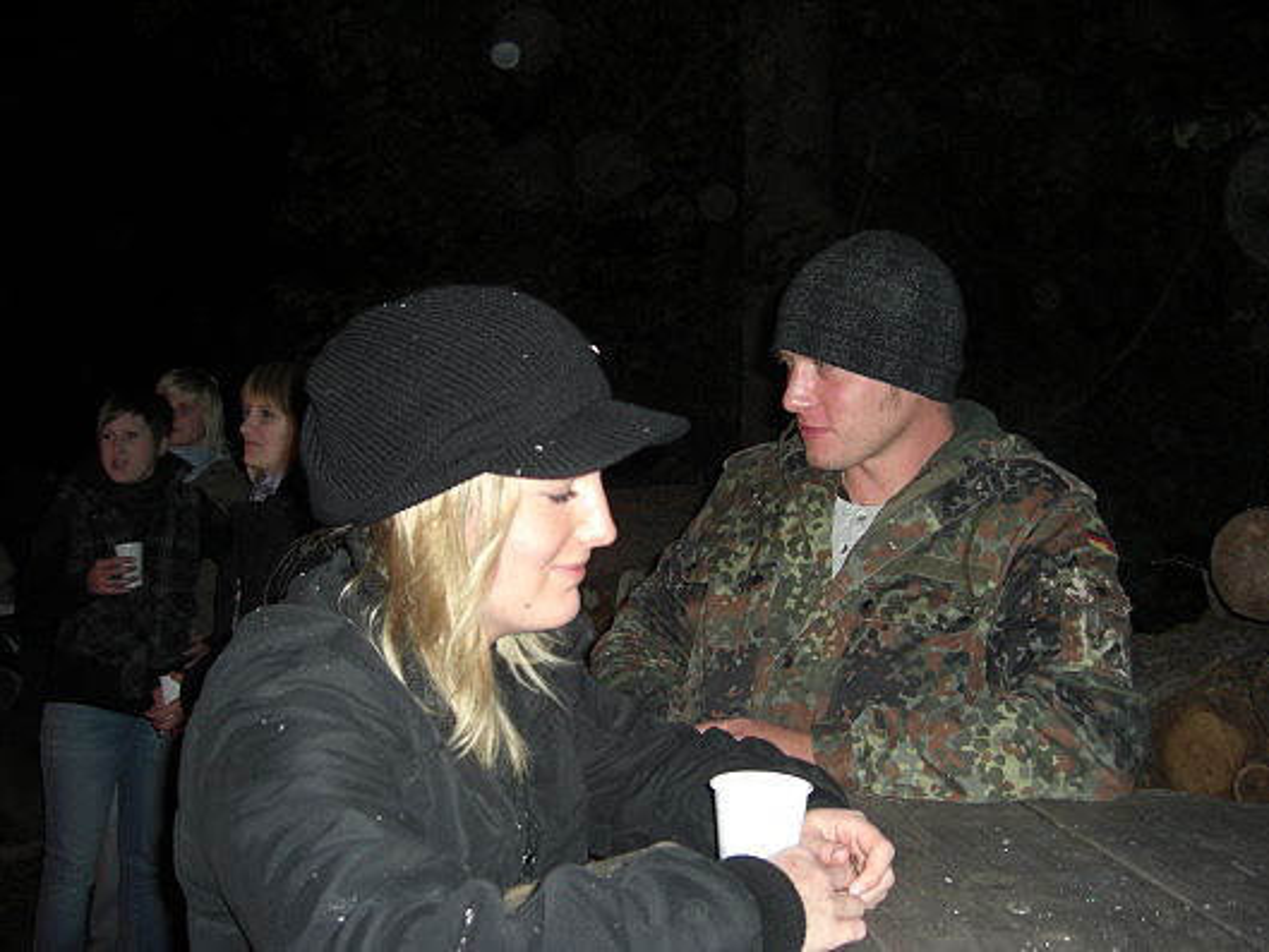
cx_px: 634
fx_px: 1393
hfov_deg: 49.0
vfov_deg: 37.7
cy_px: 476
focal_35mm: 38
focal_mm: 7.9
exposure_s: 1/60
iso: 200
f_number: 2.8
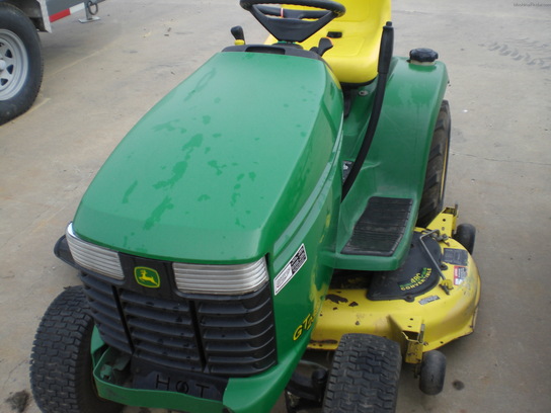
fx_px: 605
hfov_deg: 49.0
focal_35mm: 38
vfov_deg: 37.7
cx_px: 276
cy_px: 206
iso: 50
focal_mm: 6.3
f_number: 3.1
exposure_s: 1/100
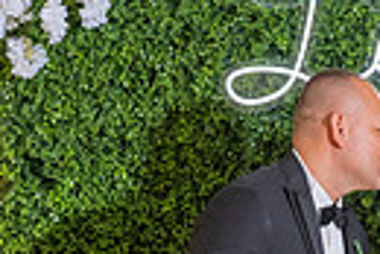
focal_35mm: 157
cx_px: 326
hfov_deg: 13.0
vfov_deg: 8.7
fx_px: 1659
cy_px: 300
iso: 800
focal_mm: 24
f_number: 8
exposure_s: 1/160
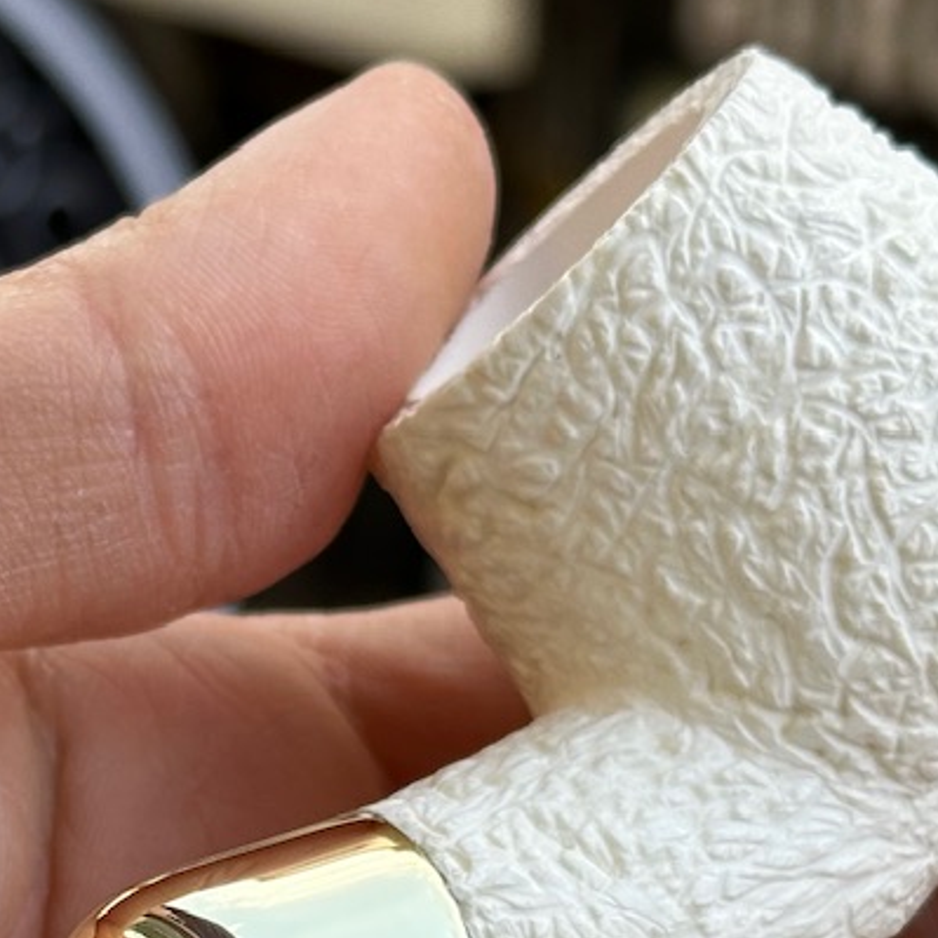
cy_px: 903
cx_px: 49
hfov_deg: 12.7
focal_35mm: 136
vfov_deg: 12.7
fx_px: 4169
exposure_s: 1/226
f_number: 1.78
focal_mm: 6.86
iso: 50
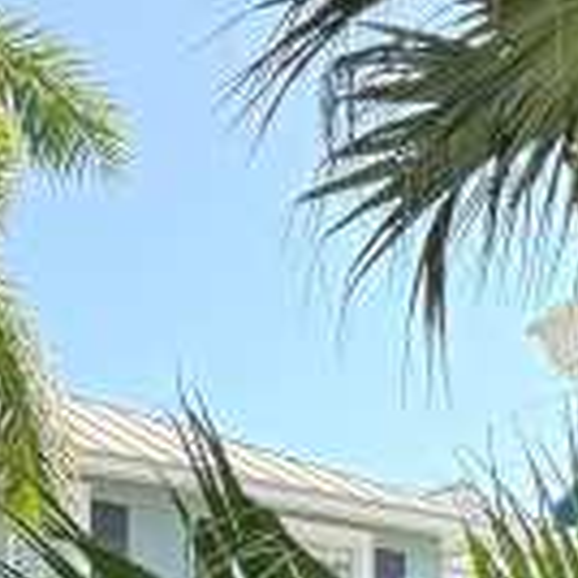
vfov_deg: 11.9
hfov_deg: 13.2
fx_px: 2399
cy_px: 1255
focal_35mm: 127
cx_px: 798
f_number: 1.78
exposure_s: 1/367
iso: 100
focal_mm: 6.76
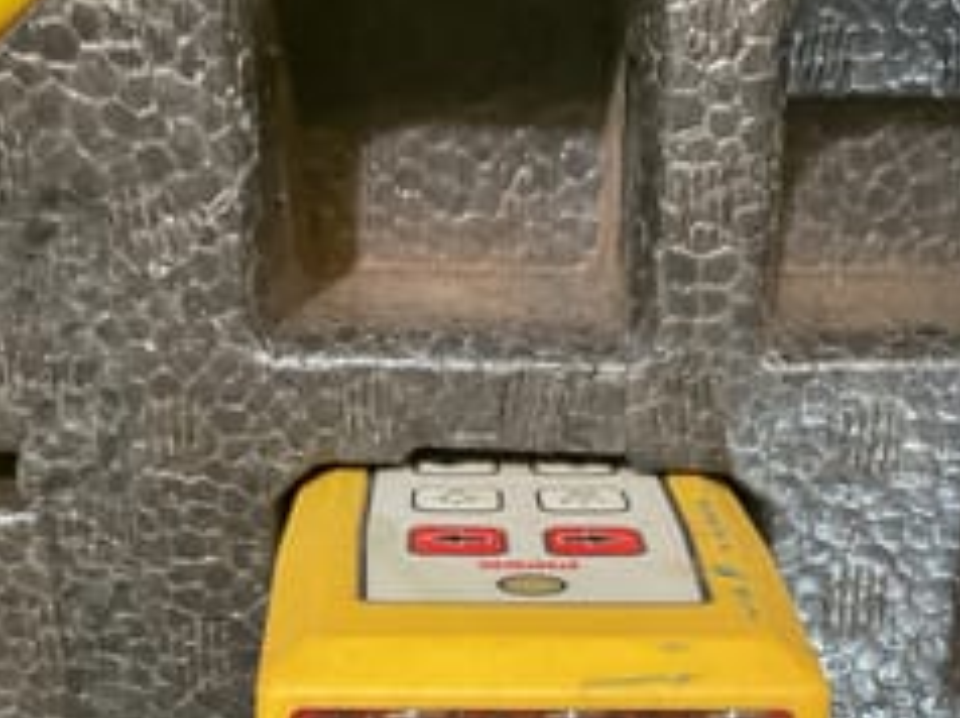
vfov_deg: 23.5
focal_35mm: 61
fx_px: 1690
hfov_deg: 31.7
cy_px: 623
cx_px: 472
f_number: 1.8
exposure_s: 1/50
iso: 160
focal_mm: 3
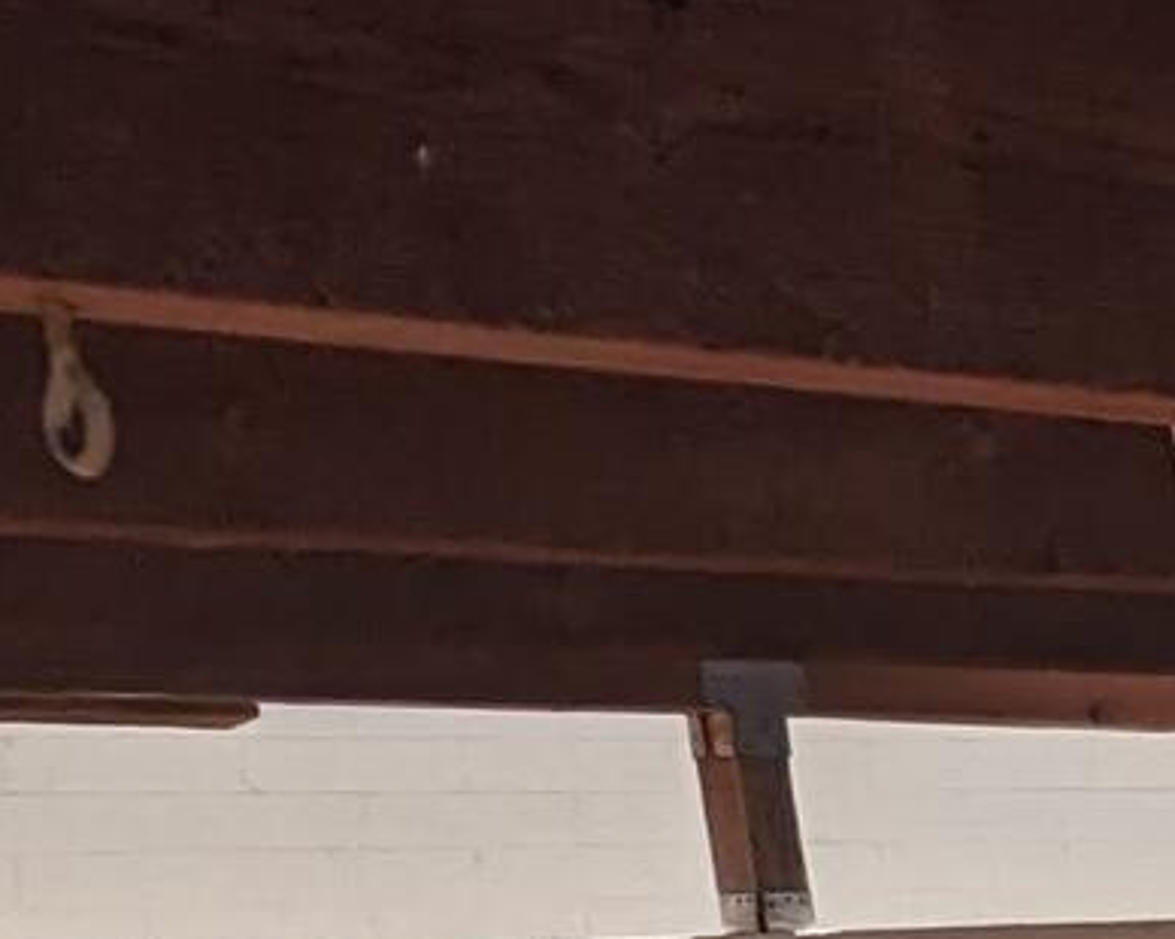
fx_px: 4206
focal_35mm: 121
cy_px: 1884
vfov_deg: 11.5
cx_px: 2477
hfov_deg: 13.3
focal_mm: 2.35
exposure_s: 1/1309
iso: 42
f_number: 2.2
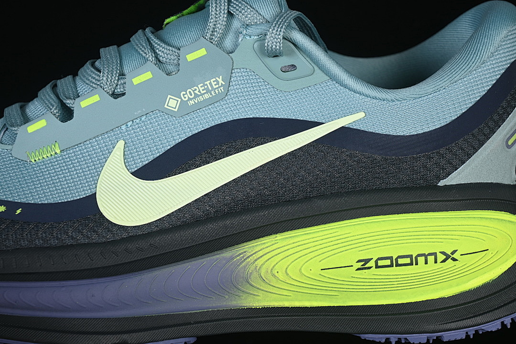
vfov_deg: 18.2
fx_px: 1075
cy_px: 172
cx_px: 258
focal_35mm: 75
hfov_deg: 27.0
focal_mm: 50
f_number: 7.1
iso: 160
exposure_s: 1/80
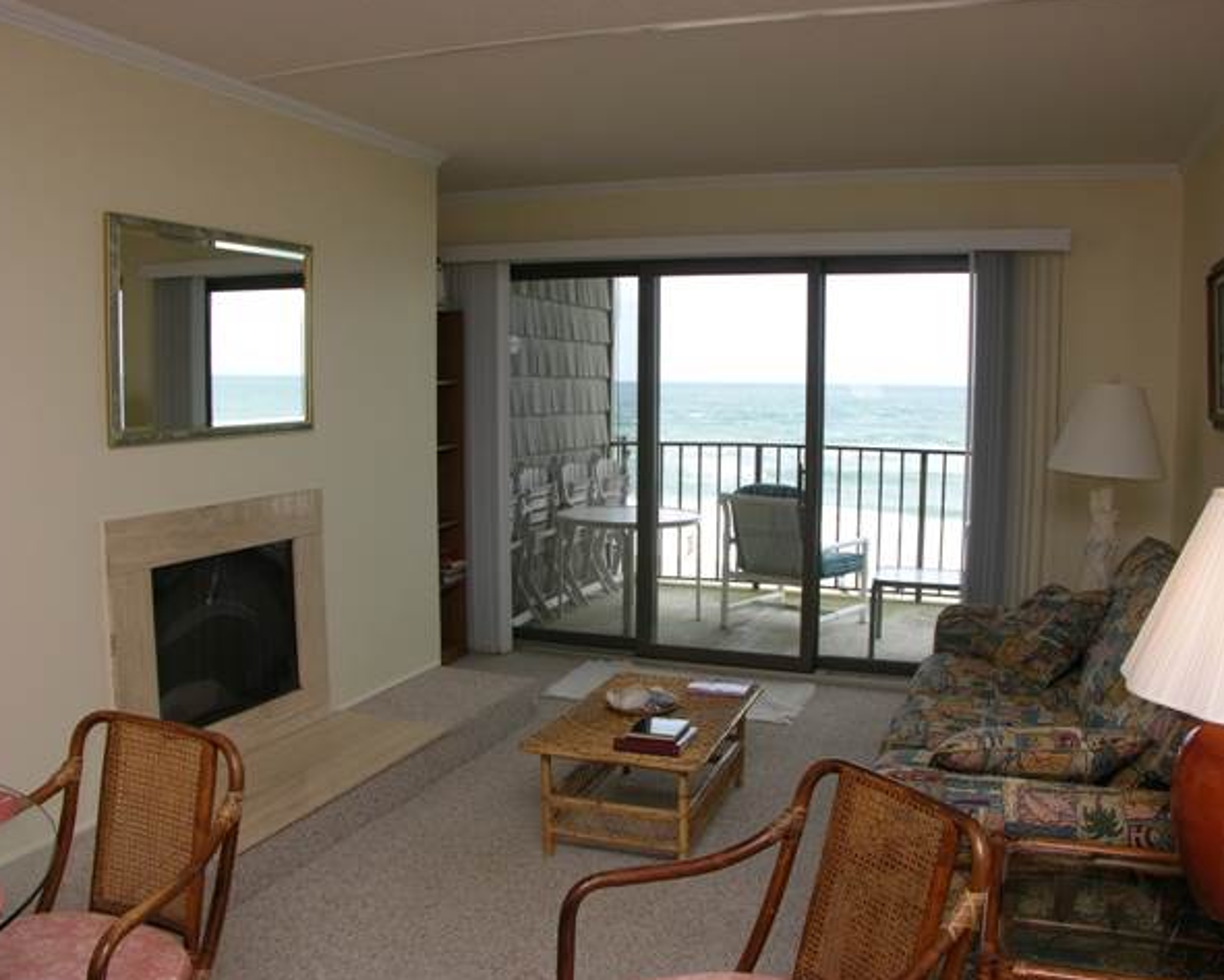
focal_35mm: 37
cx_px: 640
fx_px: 1341
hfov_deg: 49.1
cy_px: 489
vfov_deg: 40.1
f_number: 4.5
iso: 50
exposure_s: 1/98.3
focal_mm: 8.9
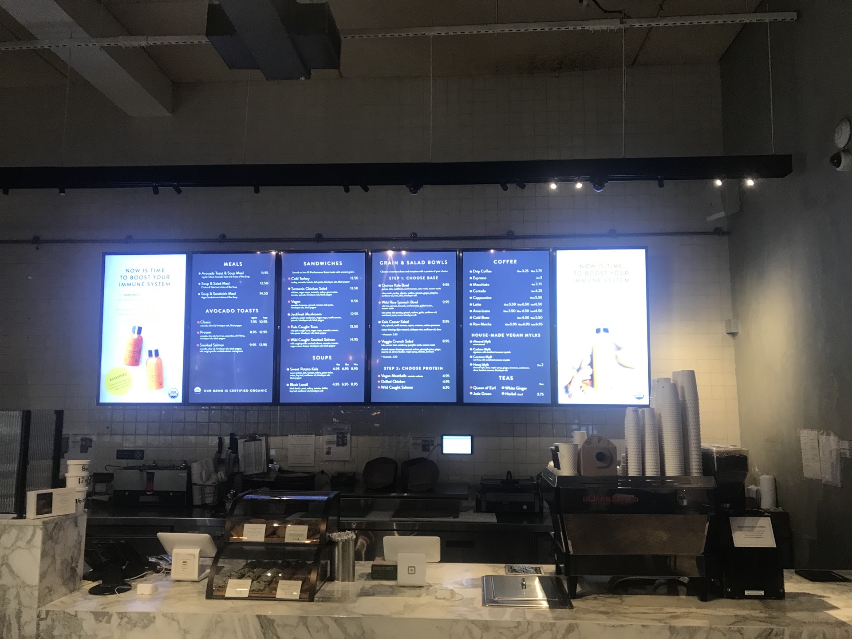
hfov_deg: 63.4
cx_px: 426
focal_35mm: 28
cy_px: 320
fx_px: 689
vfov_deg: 49.7
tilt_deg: +9.8
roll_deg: -0.9
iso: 40
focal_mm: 3.99
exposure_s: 1/24
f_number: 1.8
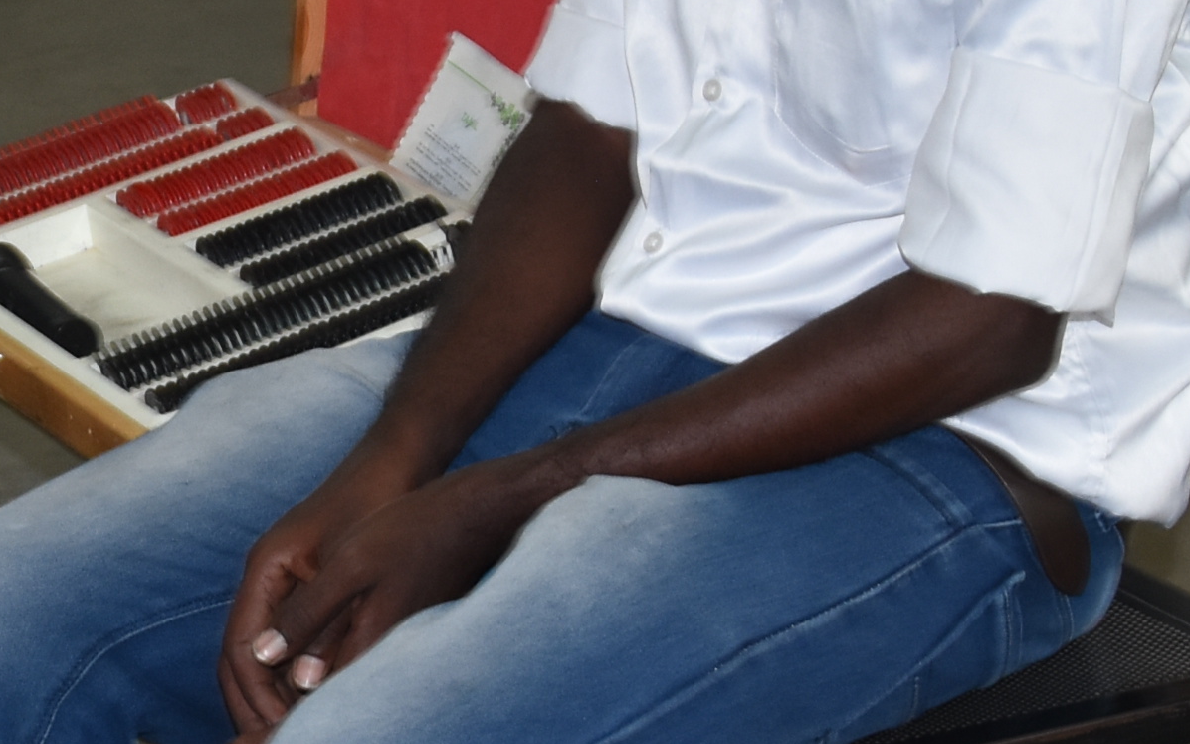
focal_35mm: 138
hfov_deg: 14.9
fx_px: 4475
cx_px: 47
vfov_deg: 9.4
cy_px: 19
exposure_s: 1/60
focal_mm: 24
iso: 500
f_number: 3.8
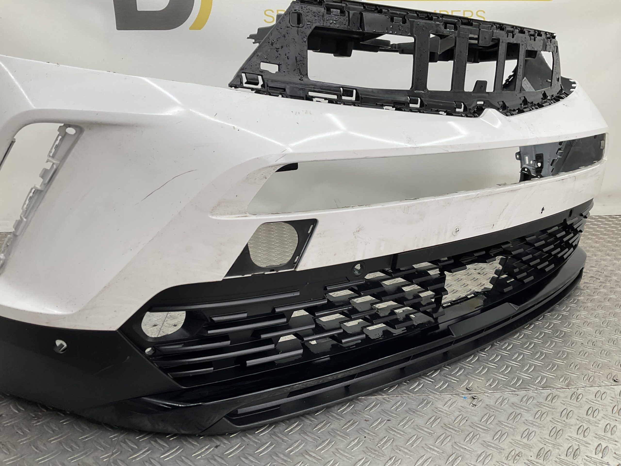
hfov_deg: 61.7
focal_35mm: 29
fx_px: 520
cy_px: 233
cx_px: 310
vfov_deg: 48.2
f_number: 1.8
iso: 20
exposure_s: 1/120
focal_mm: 3
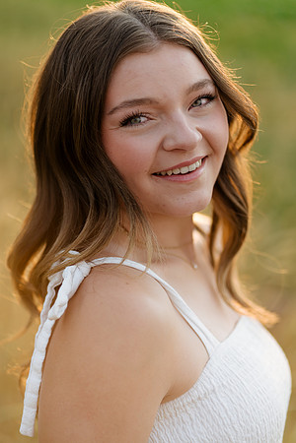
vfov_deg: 23.9
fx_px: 1048
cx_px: 148
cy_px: 222
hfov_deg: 16.1
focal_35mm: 85
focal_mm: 85
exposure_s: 1/1000
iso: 125
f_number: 1.8
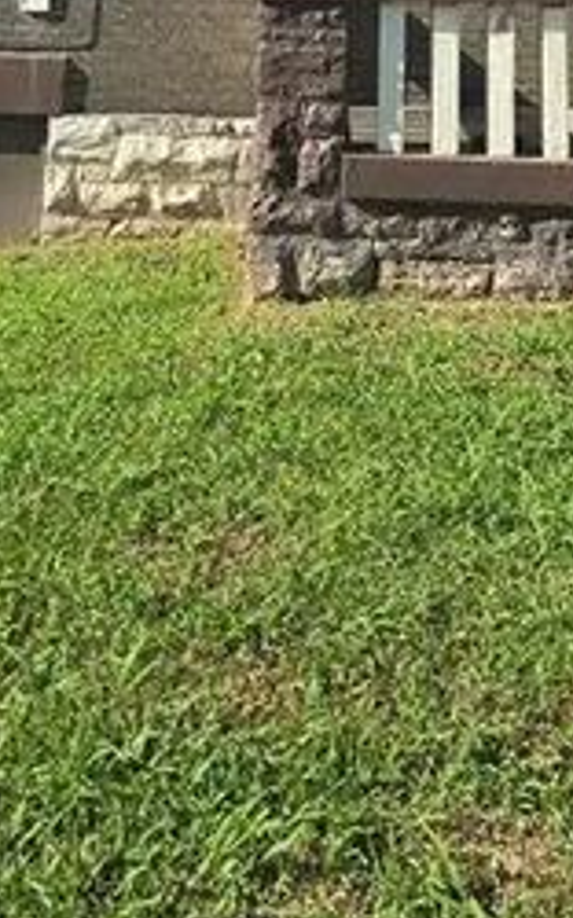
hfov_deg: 27.3
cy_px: -296
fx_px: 1176
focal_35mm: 47
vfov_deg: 31.8
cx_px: 338
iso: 32
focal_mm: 2.2
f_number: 1.9
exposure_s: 1/1070
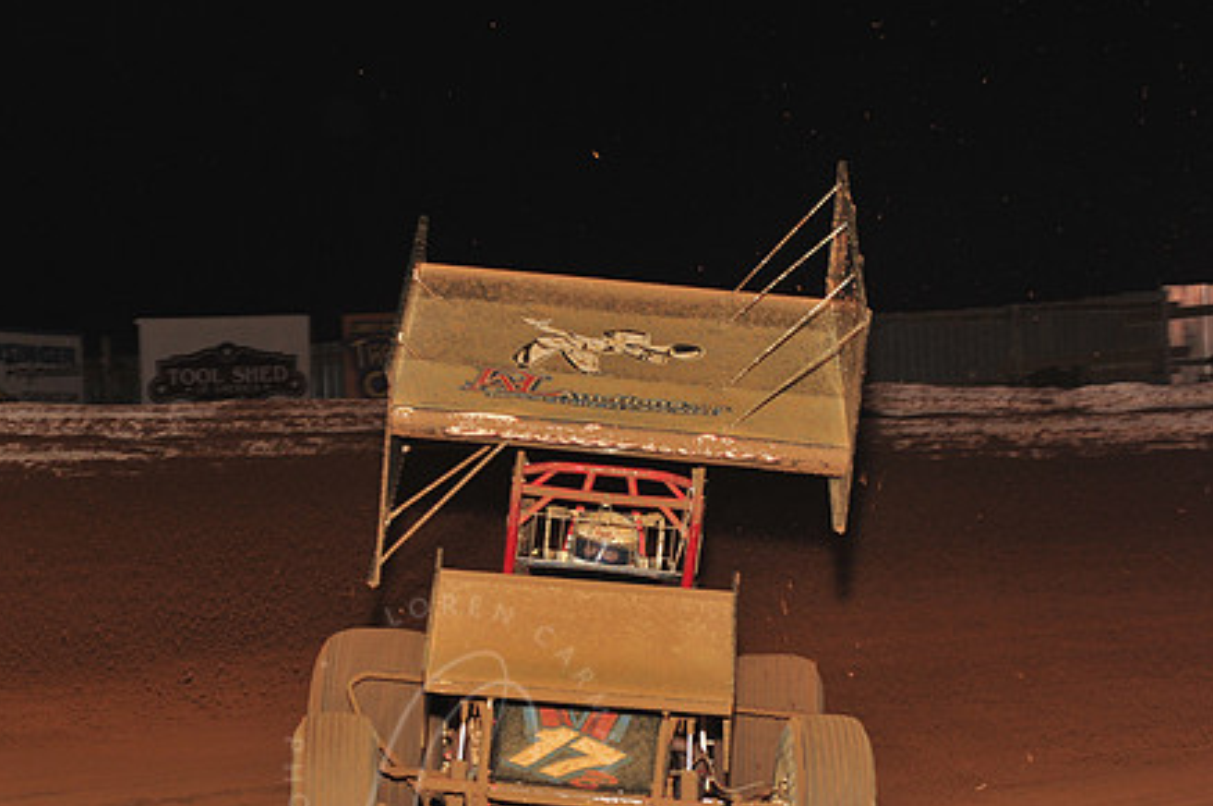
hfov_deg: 19.3
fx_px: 3568
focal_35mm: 106
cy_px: 507
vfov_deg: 12.9
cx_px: 449
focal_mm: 80
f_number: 7.1
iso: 1000
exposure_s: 1/320
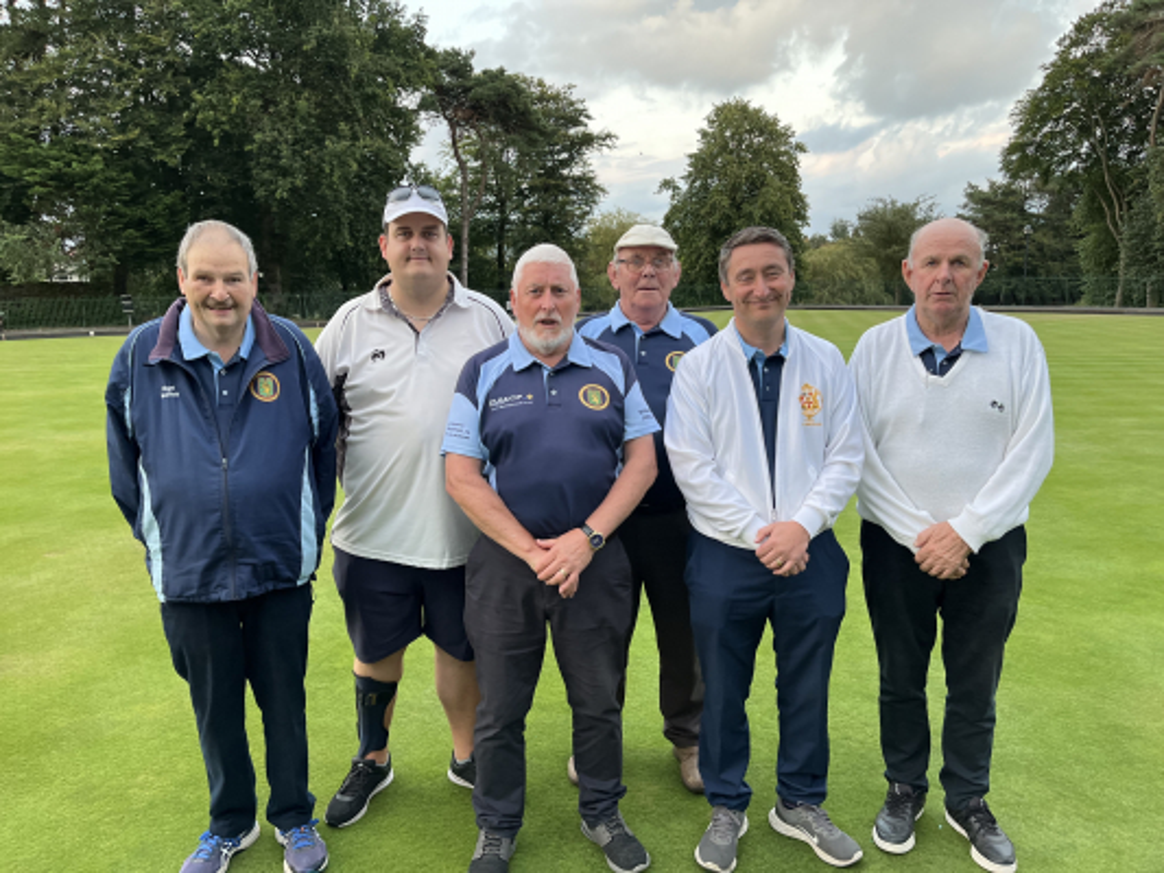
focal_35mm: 26
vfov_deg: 53.1
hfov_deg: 67.3
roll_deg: +0.9
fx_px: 874
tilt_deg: -10.4
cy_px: 436
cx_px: 582
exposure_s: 1/106
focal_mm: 5.1
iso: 125
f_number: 1.6
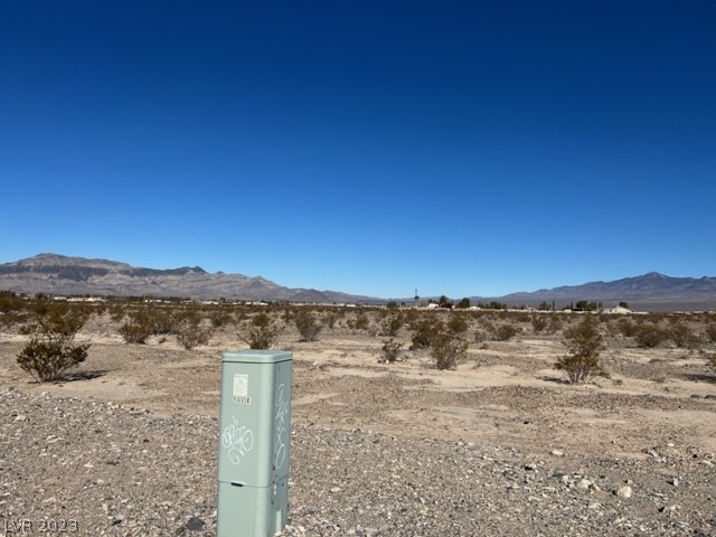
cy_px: 268
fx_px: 538
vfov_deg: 53.1
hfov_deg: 67.3
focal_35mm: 26
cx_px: 358
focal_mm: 5.7
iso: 50
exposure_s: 1/9434
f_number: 1.5
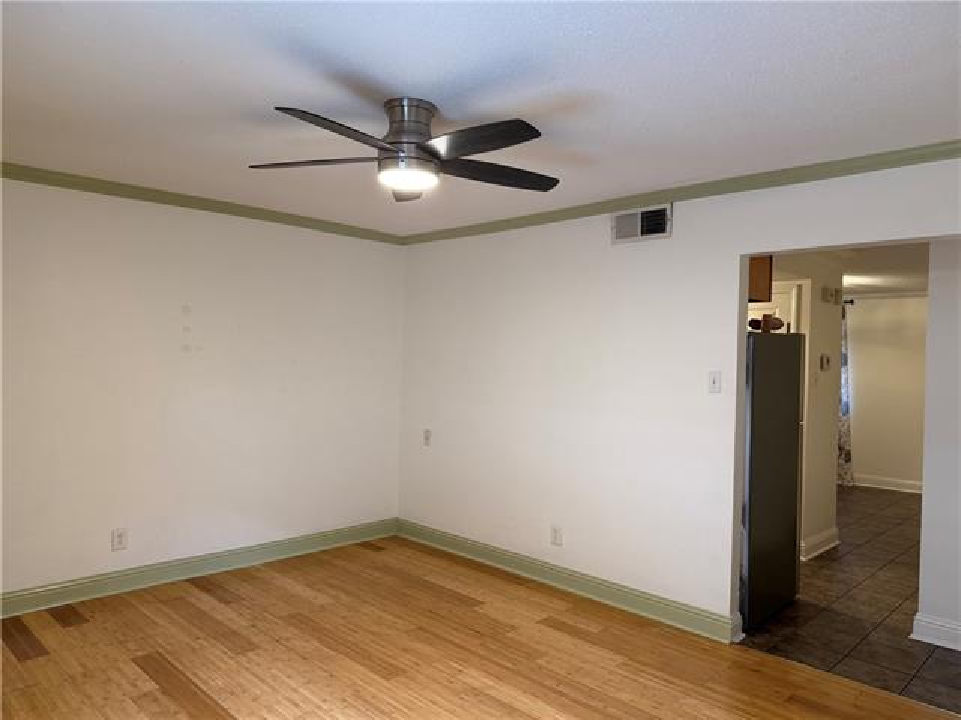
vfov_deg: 56.8
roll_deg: -0.8
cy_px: 360
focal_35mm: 24
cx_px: 480
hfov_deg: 71.6
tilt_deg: +0.0
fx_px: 666
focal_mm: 6.76
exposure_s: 1/60
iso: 250
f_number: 1.78
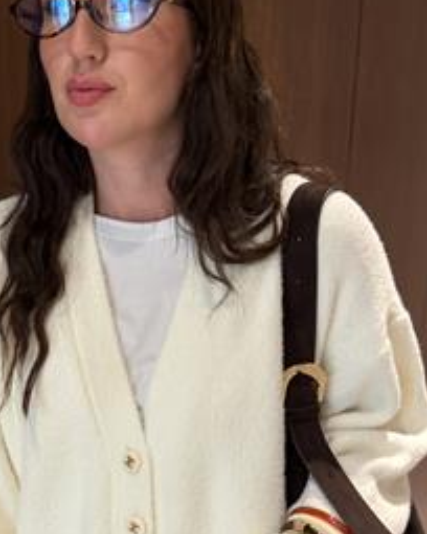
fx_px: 774
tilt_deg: -12.7
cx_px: 111
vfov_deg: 37.6
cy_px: 363
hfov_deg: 30.4
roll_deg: -1.8
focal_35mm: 49
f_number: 1.78
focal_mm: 6.76
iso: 160
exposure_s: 1/50
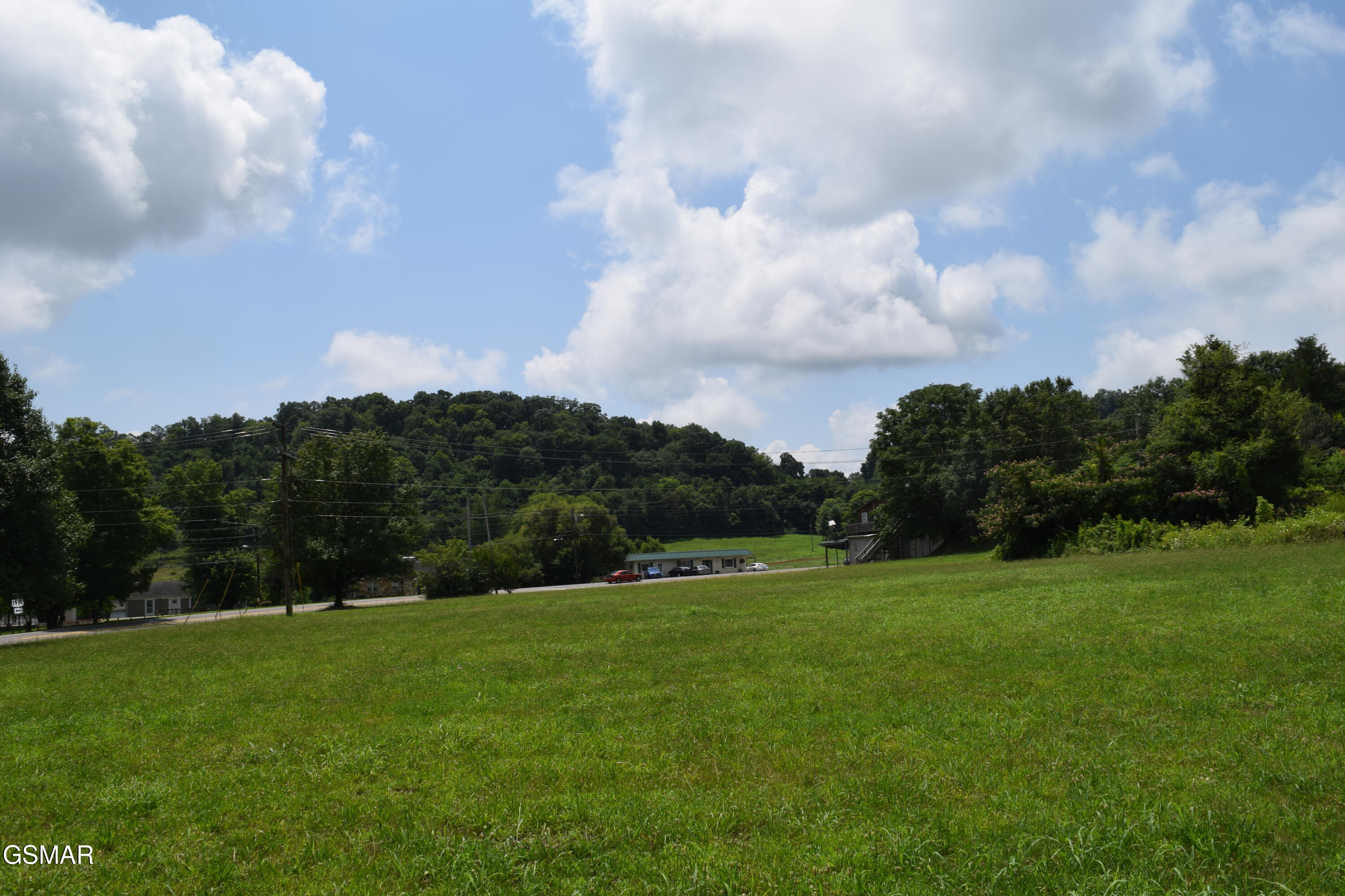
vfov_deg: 47.9
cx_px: 672
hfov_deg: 67.4
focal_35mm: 27
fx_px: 1009
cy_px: 448
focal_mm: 18
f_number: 13
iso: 100
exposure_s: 1/200
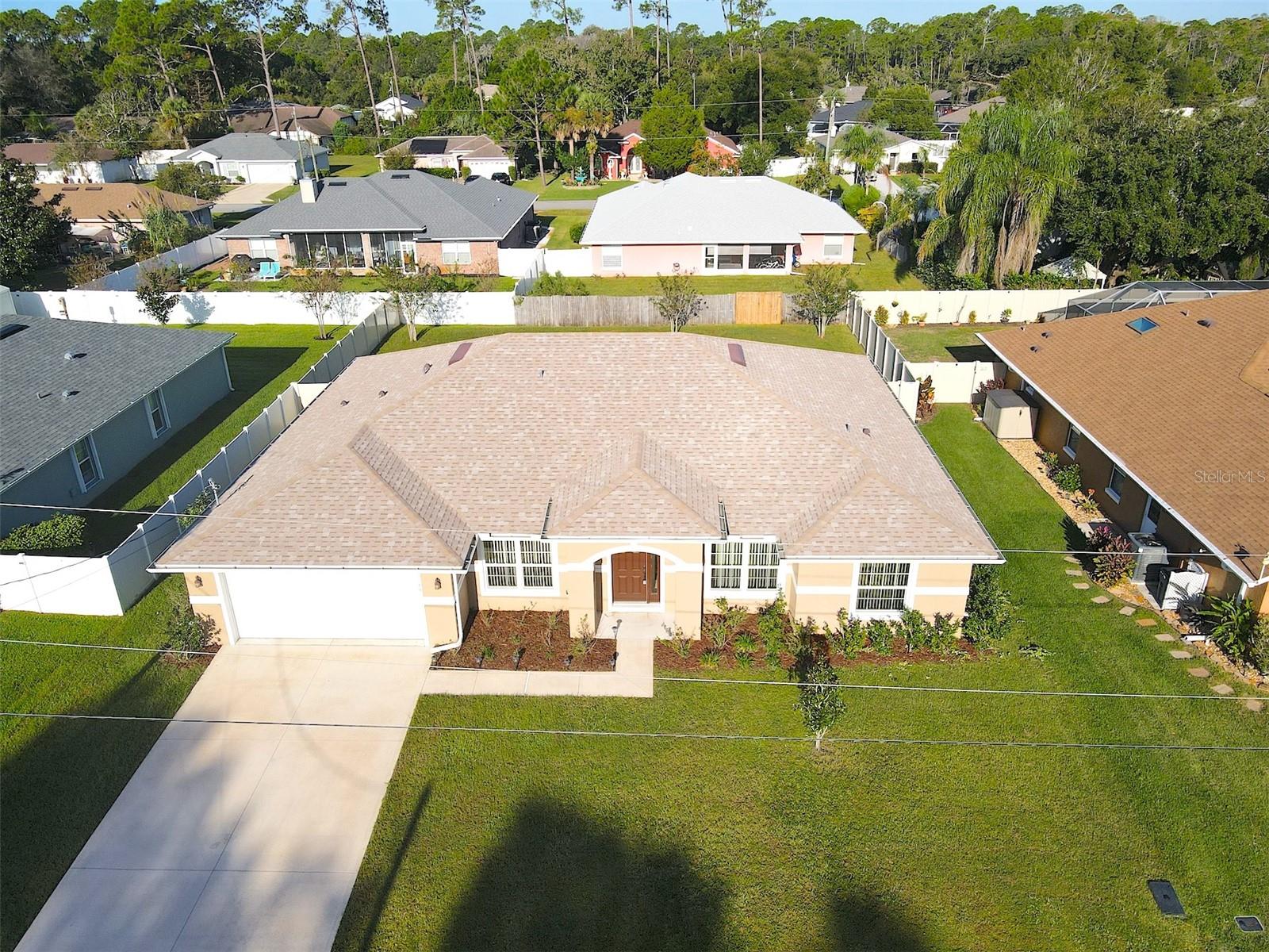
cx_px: 634
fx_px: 880
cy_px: 476
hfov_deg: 71.6
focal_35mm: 24
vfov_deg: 56.8
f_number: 2.8
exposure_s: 1/1000
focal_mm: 4.5
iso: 100
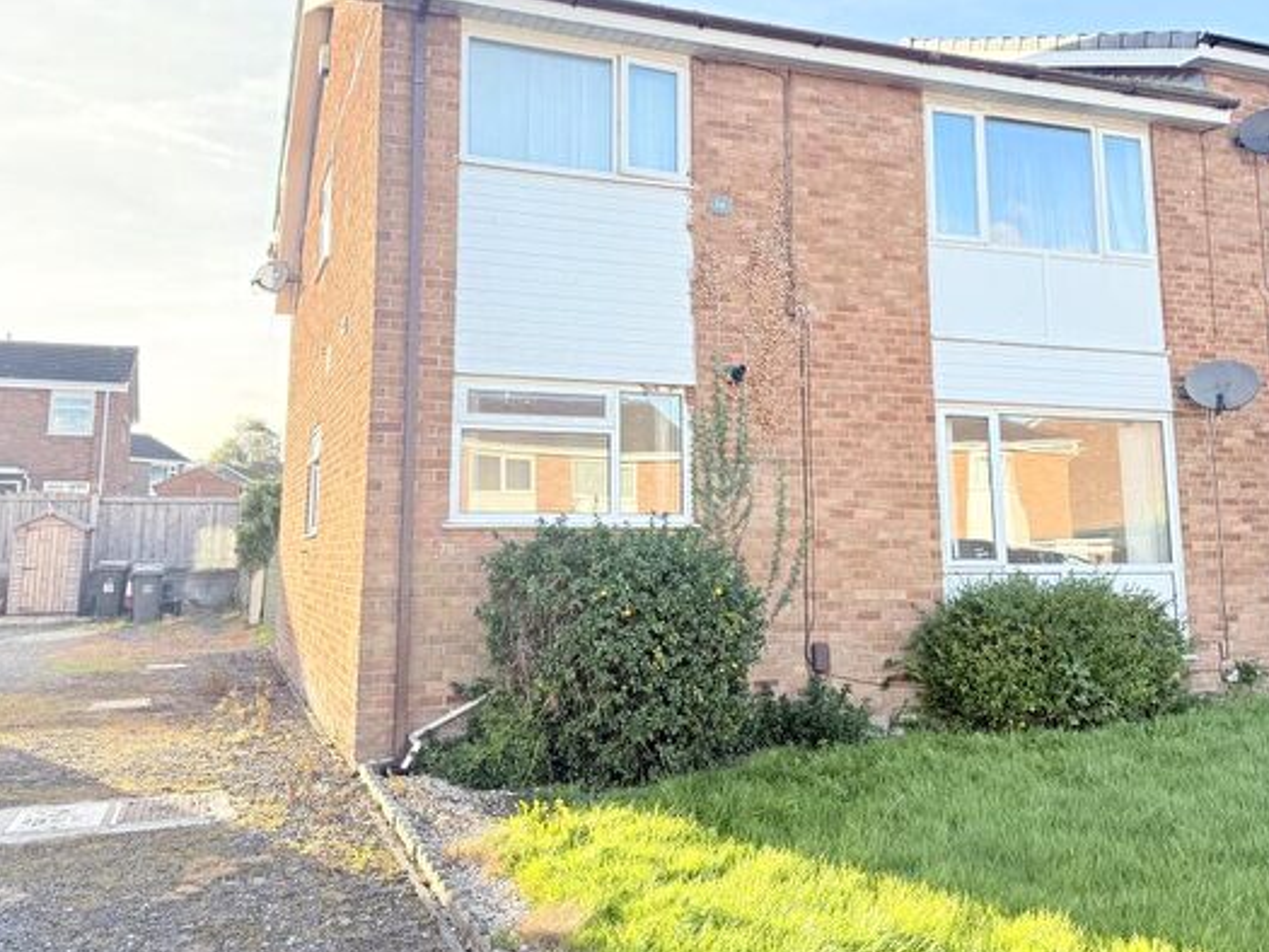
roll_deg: +0.2
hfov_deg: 56.8
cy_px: 361
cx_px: 670
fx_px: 1173
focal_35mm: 32
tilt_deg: +8.5
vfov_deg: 43.9
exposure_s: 1/547
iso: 100
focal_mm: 6.76
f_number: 1.78
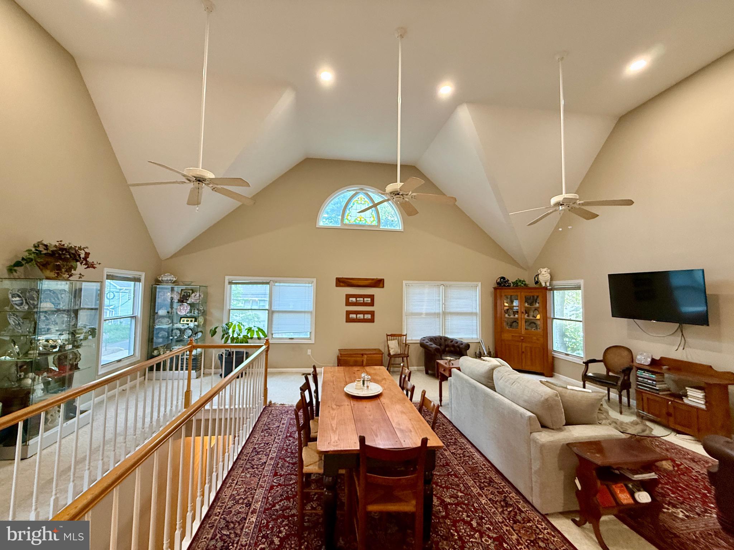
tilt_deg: +3.6
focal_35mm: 14
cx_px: 367
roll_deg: -1.5
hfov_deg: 102.1
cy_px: 275
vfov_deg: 85.7
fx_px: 297
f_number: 2.2
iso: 400
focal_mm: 2.22
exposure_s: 1/60
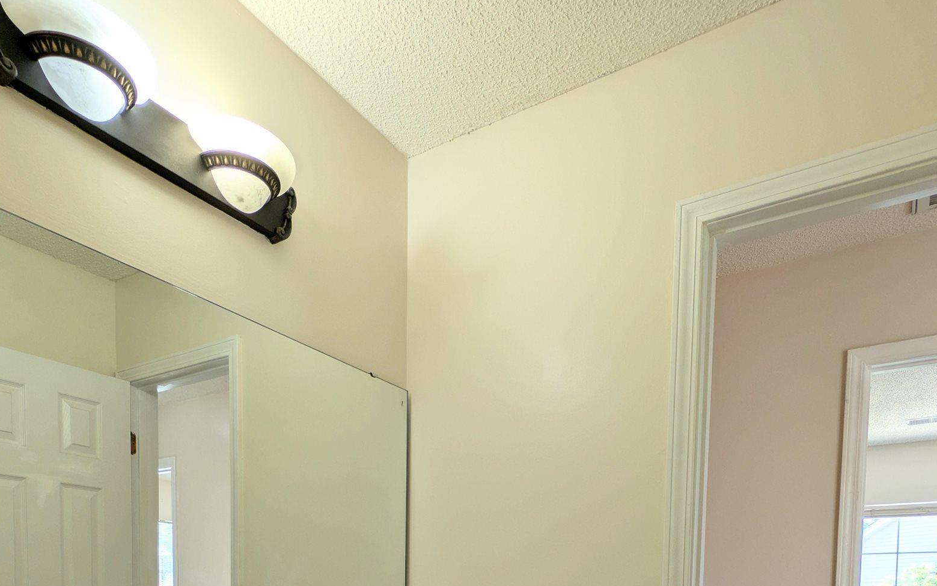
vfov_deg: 40.5
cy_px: 634
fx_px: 638
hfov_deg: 72.5
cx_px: 478
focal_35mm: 25
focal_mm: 2.23
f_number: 1.95
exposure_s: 1/120
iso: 65
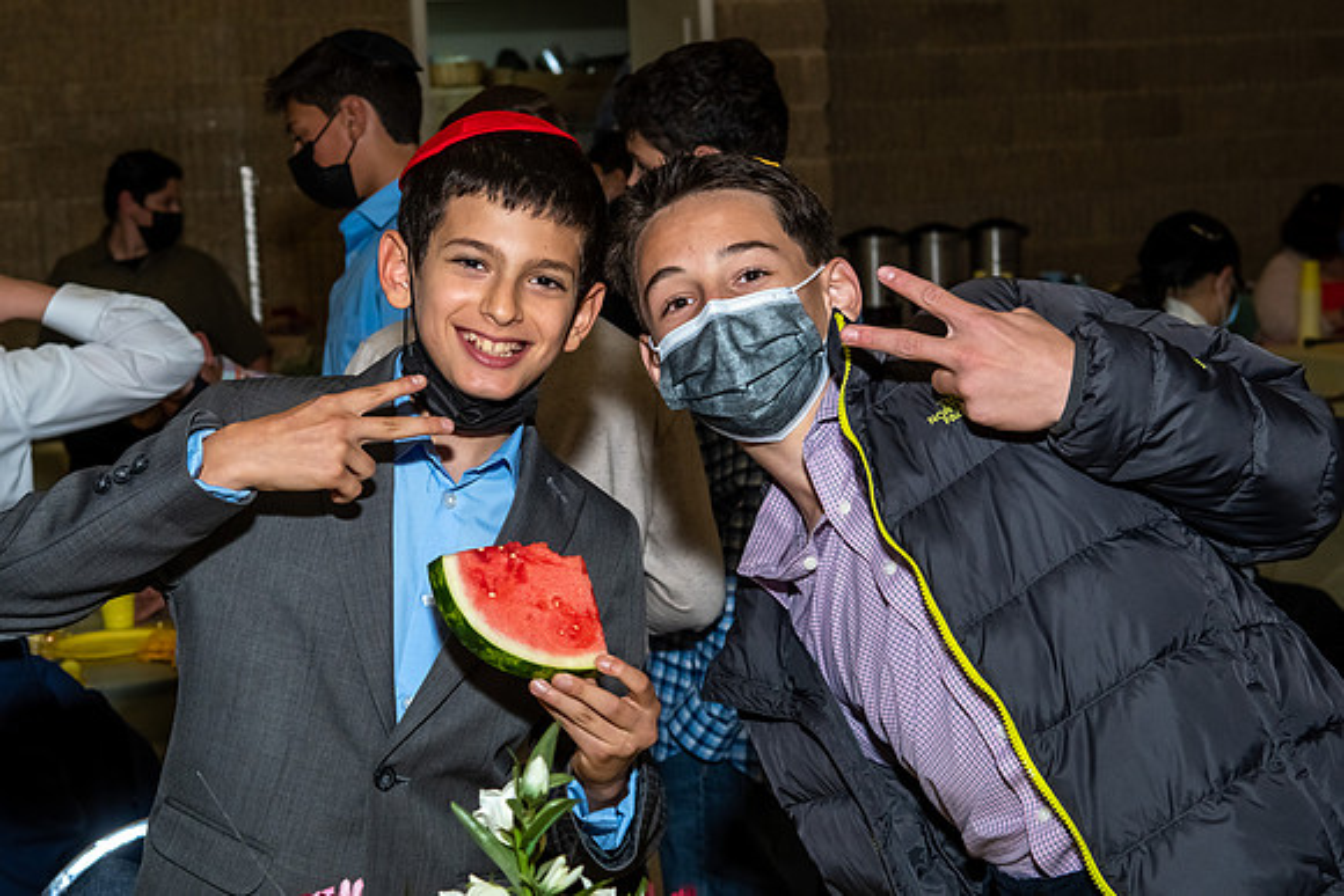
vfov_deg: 20.9
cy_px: 446
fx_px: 2427
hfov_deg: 30.9
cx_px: 632
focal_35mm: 65
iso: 500
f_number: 5.6
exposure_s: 1/250
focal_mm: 38
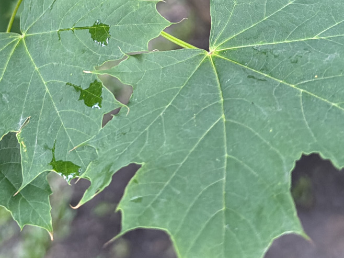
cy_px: -12
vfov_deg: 19.5
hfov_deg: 26.7
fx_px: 725
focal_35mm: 73
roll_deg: +30.6
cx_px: 146
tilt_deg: -16.8
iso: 250
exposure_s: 1/60
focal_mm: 6.76
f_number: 1.78
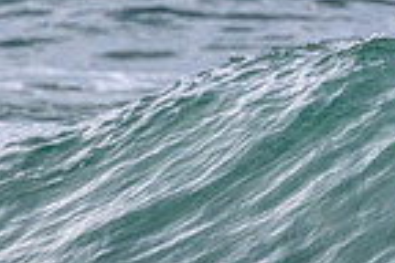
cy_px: -51
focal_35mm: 3222
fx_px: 35350
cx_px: 749
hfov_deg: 0.6
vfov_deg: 0.4
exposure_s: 1/1600
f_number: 11
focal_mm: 800
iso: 2000
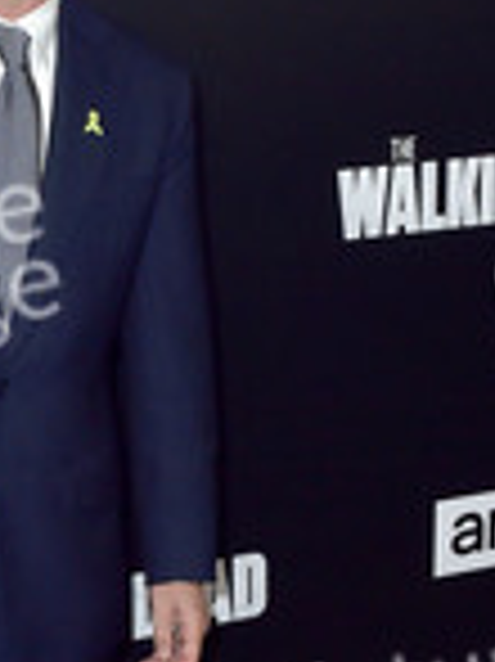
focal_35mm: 63
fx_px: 1203
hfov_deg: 22.1
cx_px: -38
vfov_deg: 30.1
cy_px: 518
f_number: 5.6
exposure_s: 1/200
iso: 400
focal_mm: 24
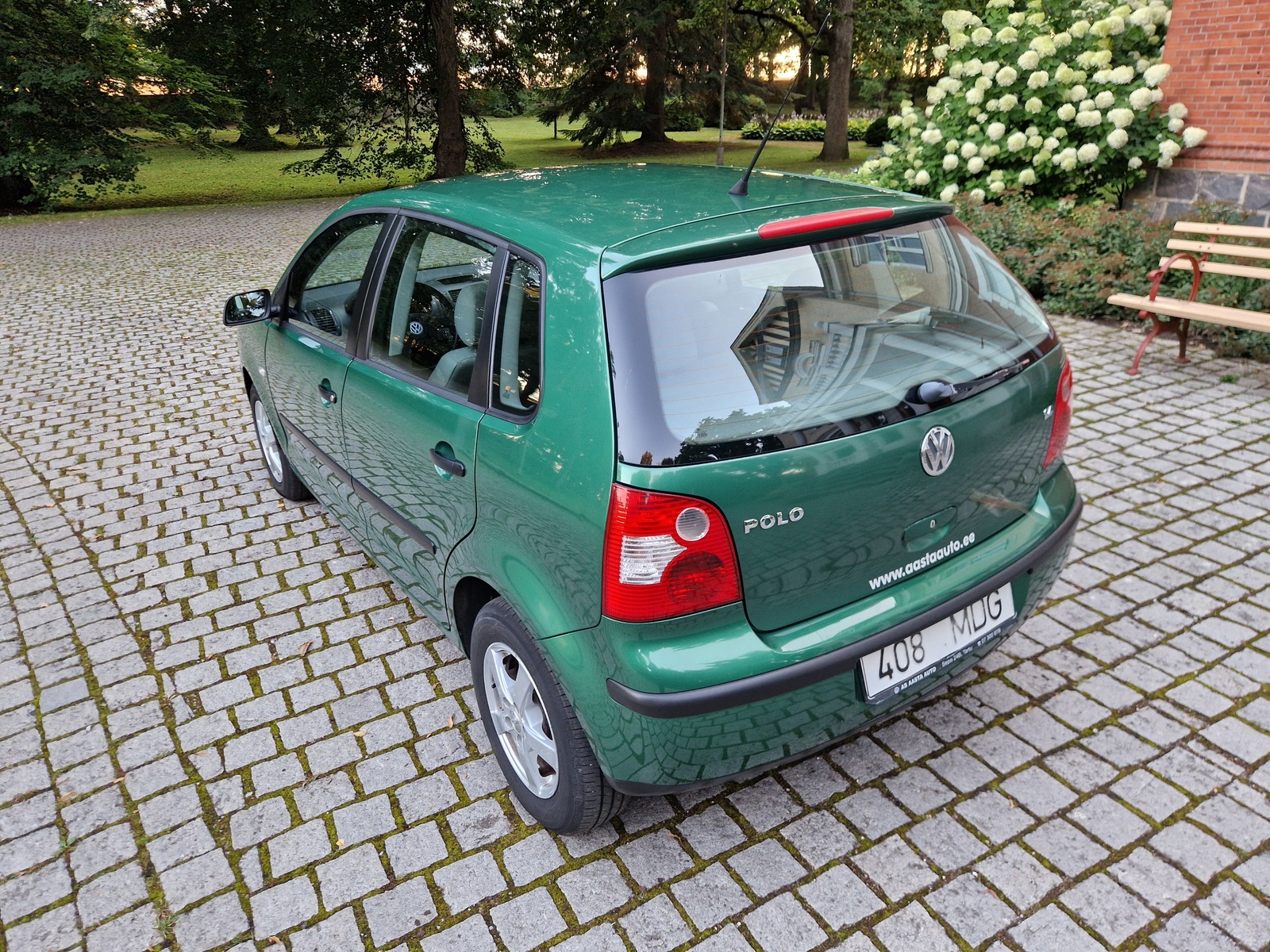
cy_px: 476
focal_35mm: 23
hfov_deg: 73.9
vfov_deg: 58.9
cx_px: 635
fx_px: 844
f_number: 1.8
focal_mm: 5.4
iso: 250
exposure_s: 1/100
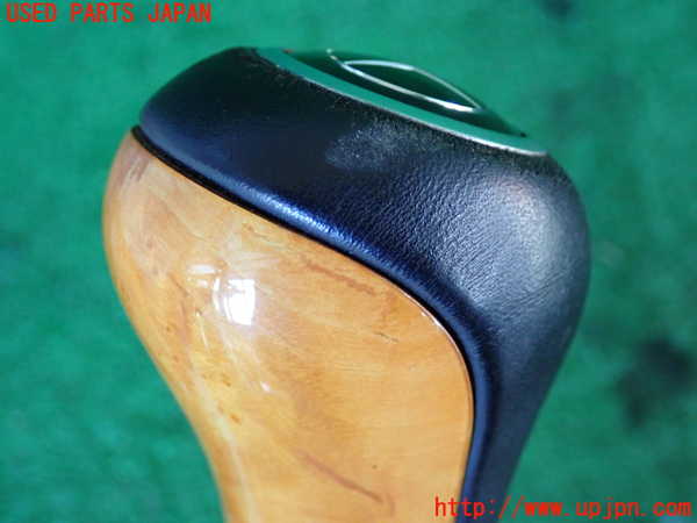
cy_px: 262
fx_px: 1087
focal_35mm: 54
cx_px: 348
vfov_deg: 27.0
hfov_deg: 35.5
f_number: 3.3
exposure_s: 1/125
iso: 1000
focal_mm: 9.65
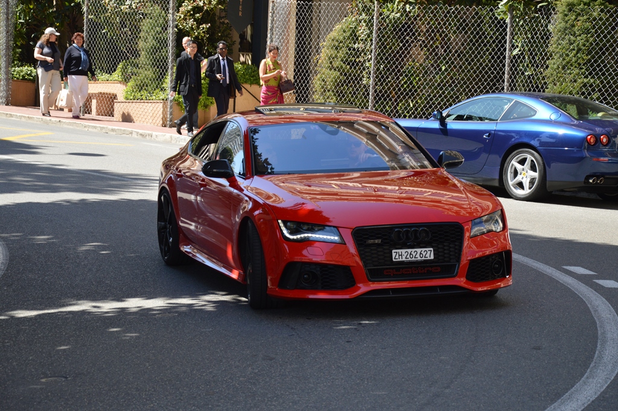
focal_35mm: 112
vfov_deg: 12.2
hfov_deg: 18.2
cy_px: 206
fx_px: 1930
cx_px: 309
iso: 400
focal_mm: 75
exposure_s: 1/500
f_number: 5.3
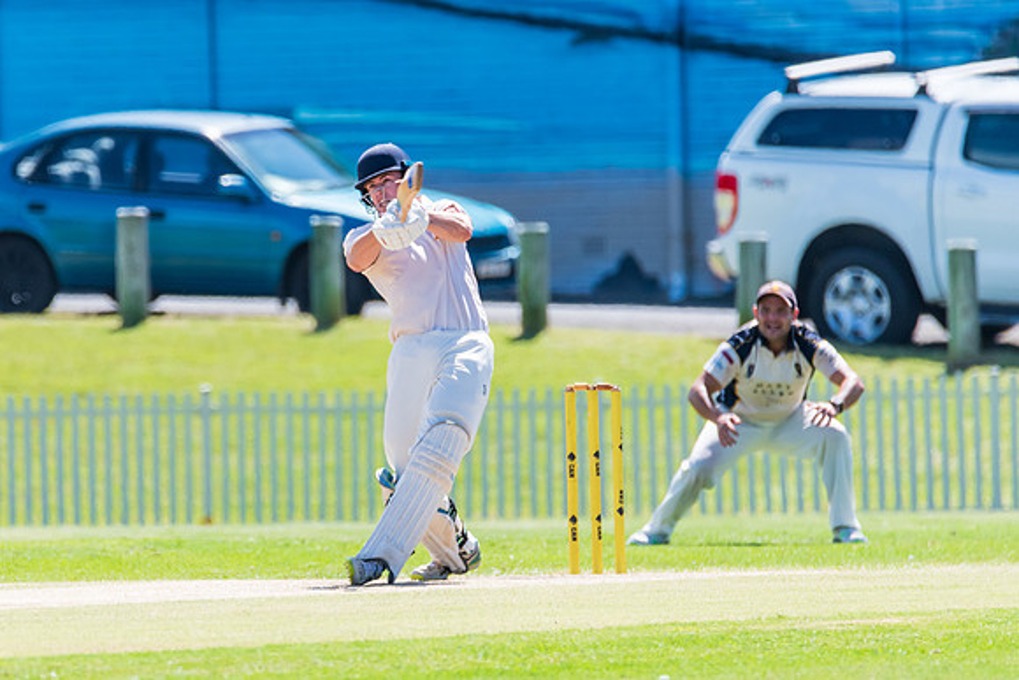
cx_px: 330
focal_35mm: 811
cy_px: 377
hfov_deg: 2.5
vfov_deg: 1.7
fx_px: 22972
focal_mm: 600
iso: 640
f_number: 6.3
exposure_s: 1/2000
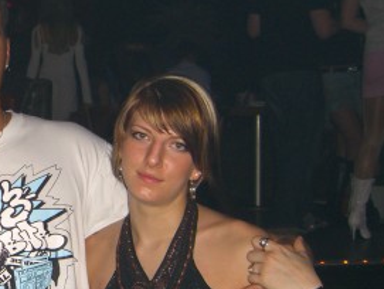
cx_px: 1
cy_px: 180
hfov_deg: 22.4
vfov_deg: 17.6
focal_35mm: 84
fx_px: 933
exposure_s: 1/60
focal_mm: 7.9
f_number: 2.8
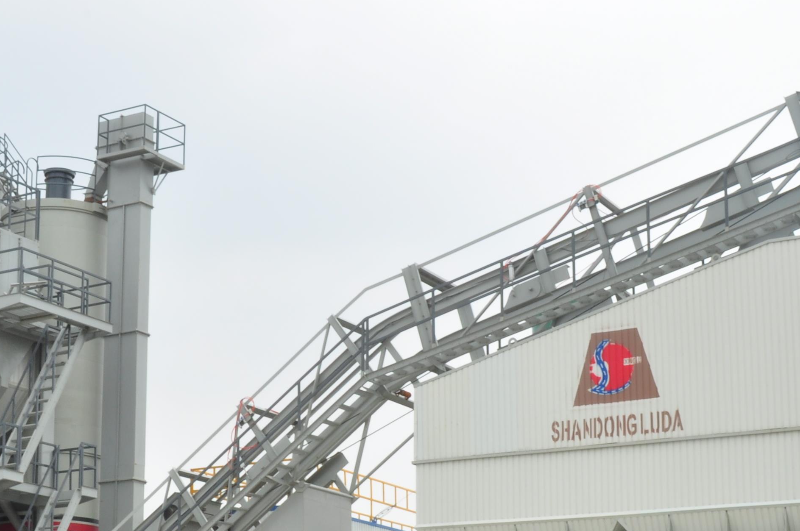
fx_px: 1665
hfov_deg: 26.9
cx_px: 301
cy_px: 445
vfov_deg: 17.9
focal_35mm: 75
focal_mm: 22
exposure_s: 1/25
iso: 200
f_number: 25
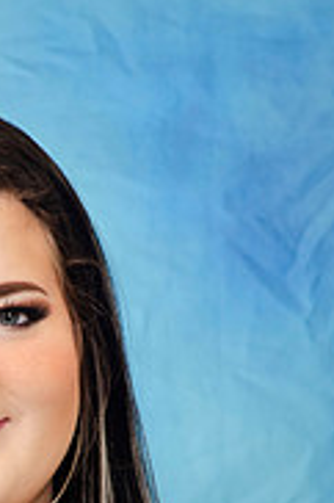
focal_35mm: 259
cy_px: 522
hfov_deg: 5.3
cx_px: -30
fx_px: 3611
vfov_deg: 7.9
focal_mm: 70
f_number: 5.6
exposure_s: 1/60
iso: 320
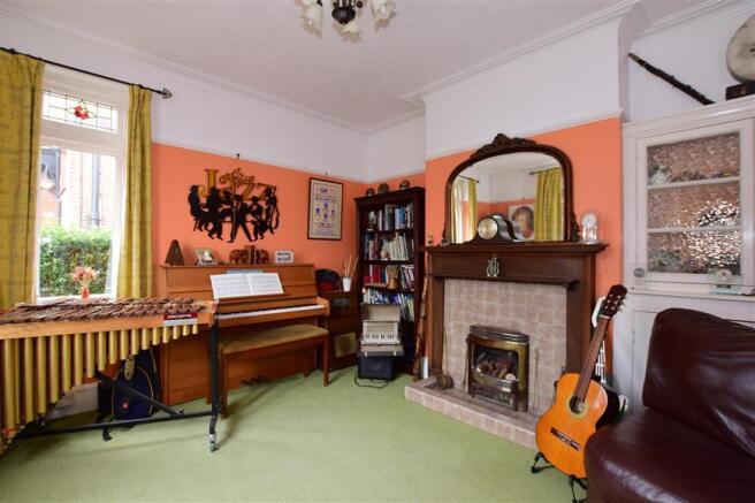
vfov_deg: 77.3
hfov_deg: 100.4
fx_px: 314
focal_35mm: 15
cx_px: 378
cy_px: 252
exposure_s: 1/13
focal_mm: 10
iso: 400
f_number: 5.6
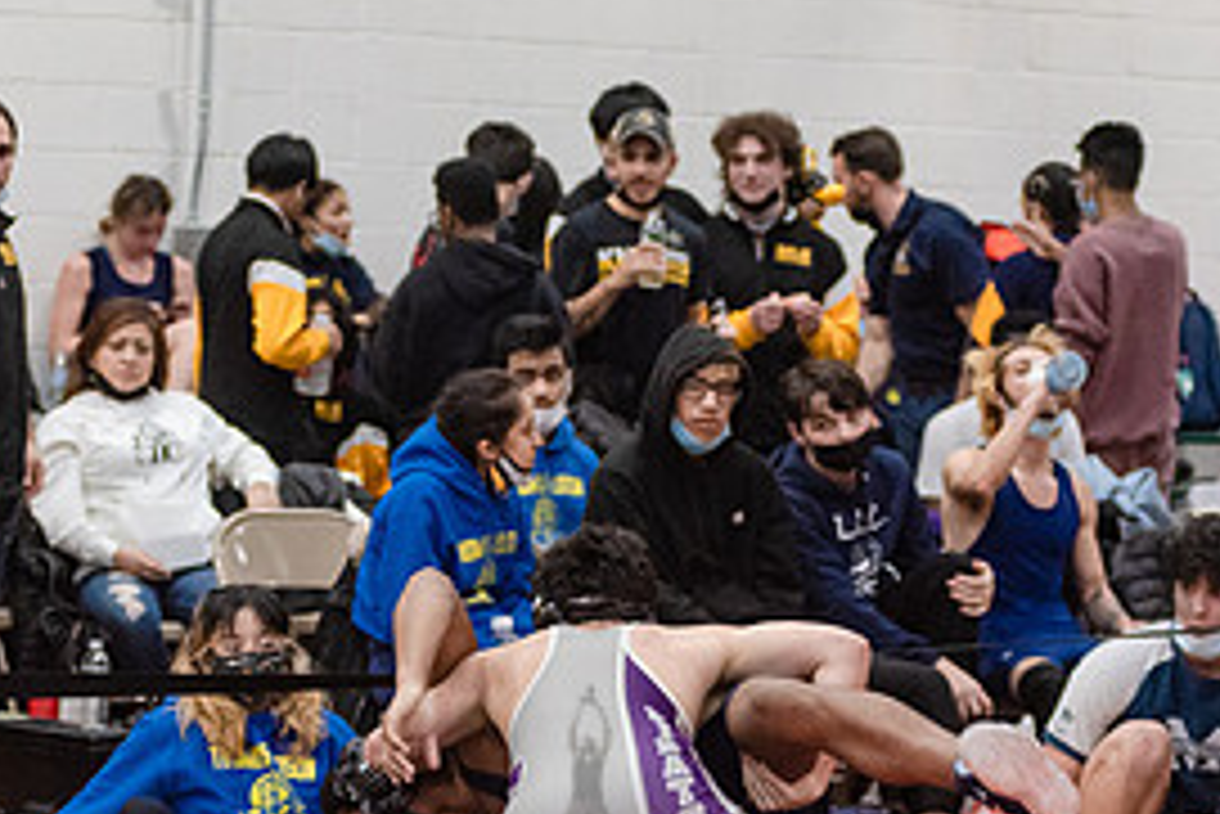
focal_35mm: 171
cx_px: 585
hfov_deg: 12.0
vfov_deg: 8.0
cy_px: 762
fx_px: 5798
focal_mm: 80
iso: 4000
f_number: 3.5
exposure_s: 1/400
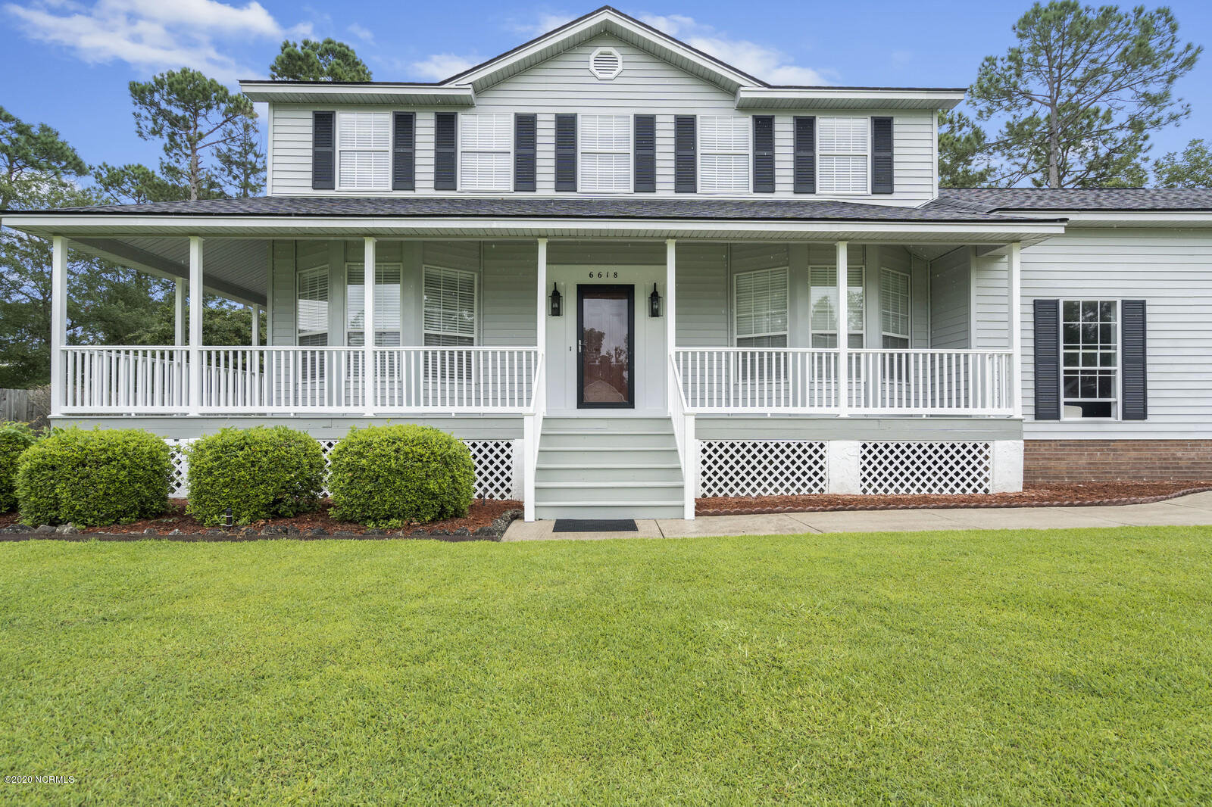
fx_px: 539
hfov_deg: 96.7
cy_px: 404
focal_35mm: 16
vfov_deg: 73.7
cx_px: 606
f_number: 6.3
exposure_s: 1/800
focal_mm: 16
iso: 1250
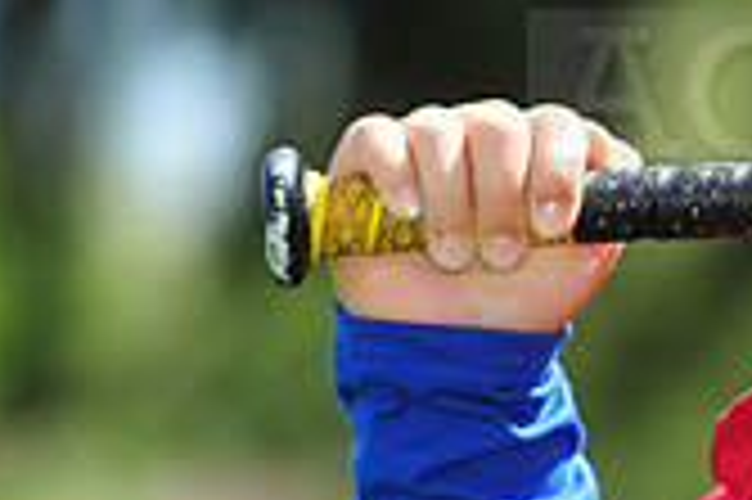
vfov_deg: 2.0
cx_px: 1283
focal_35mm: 693
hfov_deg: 3.0
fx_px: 14462
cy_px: 68
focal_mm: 200
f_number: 5.6
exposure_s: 1/400
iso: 200
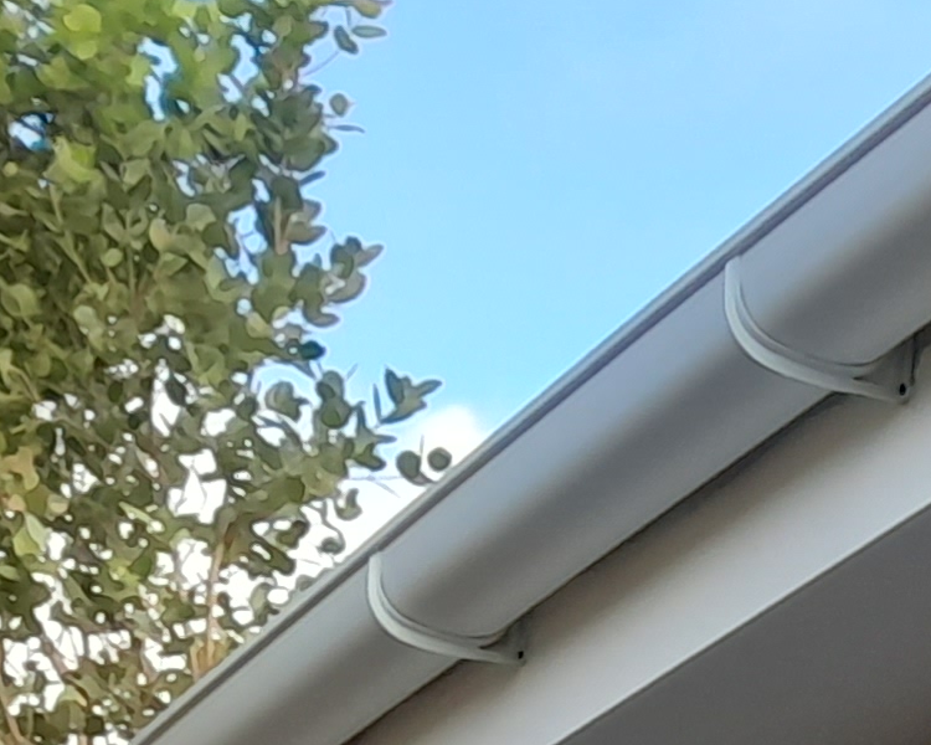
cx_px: 2224
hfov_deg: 11.5
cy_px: 1831
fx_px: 3802
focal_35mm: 138
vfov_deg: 9.8
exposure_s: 1/128
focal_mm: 3.98
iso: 40
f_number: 1.8
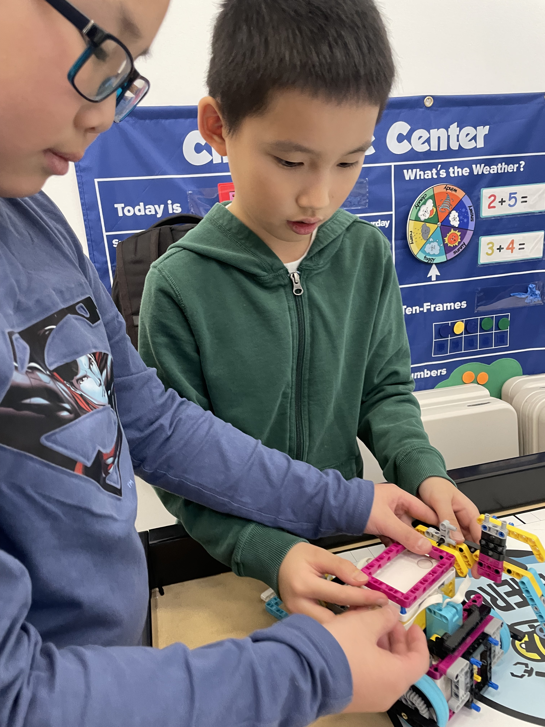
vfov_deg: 67.3
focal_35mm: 26
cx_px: 272
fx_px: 546
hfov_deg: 53.1
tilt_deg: -14.8
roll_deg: +8.7
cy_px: 364
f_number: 1.6
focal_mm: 4.2
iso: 250
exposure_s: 1/60
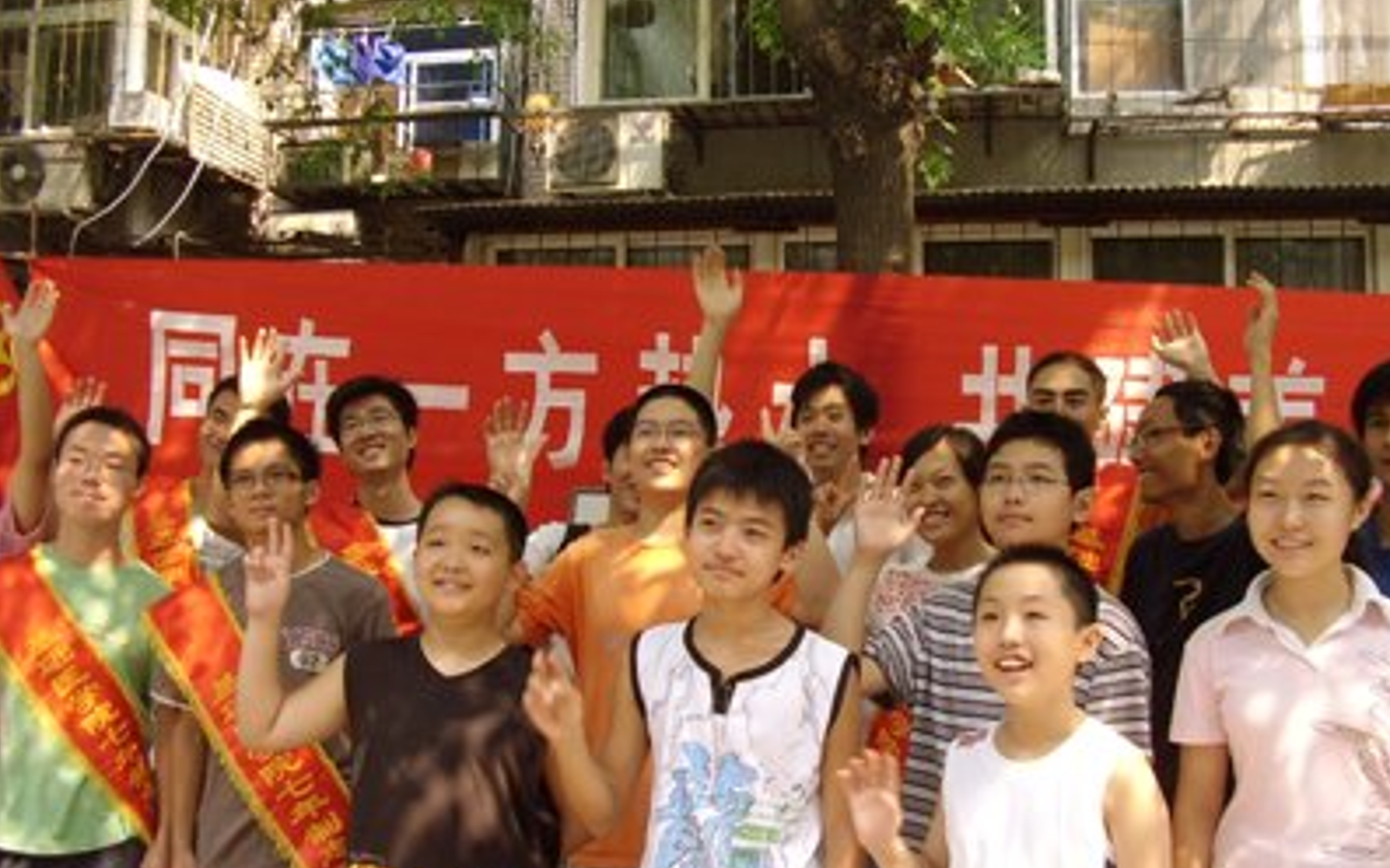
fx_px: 1212
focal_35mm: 32
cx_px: 697
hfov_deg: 59.7
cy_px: 441
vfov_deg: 39.4
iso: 100
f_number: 2.9
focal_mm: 5.8
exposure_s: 1/78
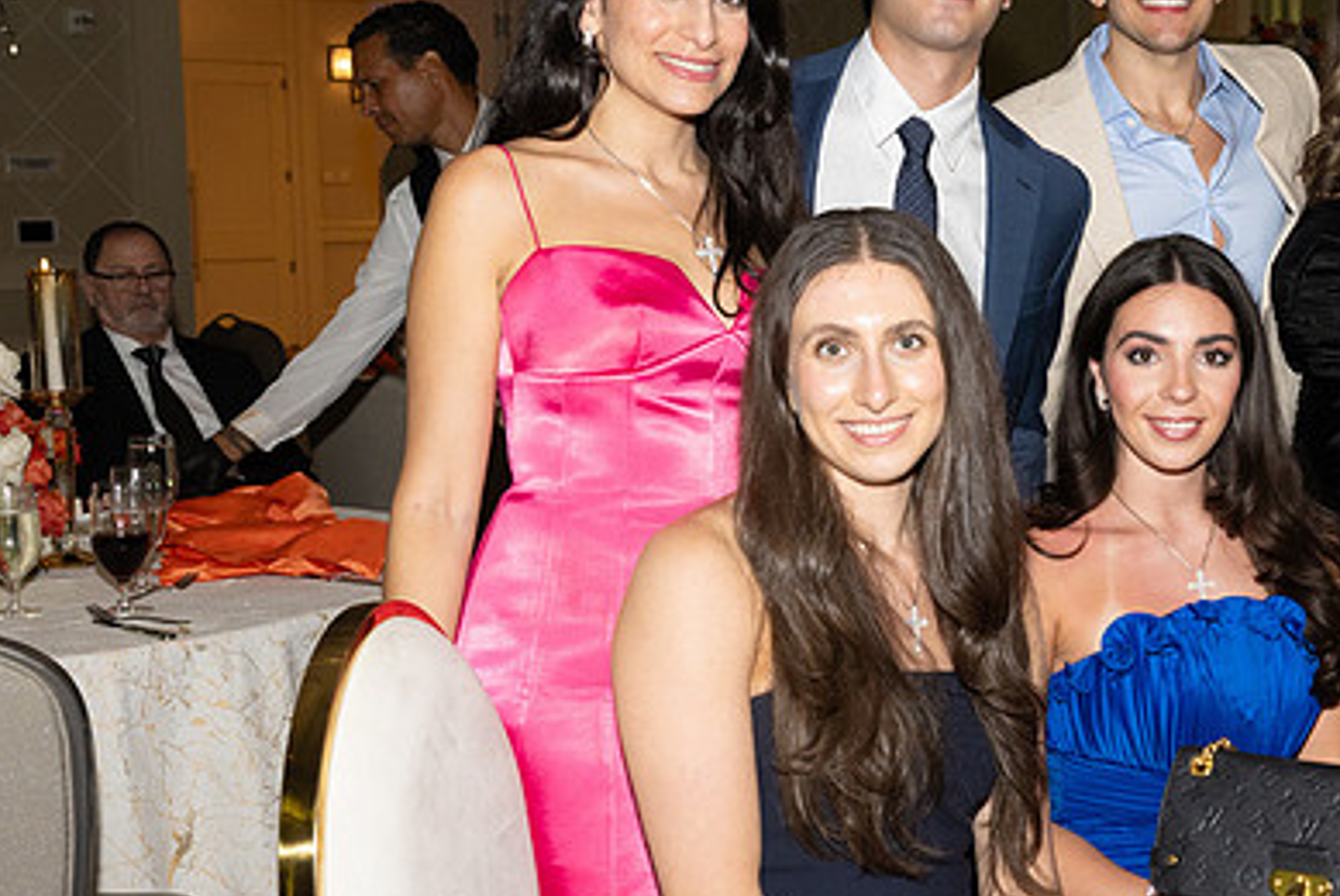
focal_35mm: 61
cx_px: 1107
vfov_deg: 22.3
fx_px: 2272
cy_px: 475
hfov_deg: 31.8
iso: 800
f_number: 5.6
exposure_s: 1/100
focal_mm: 33
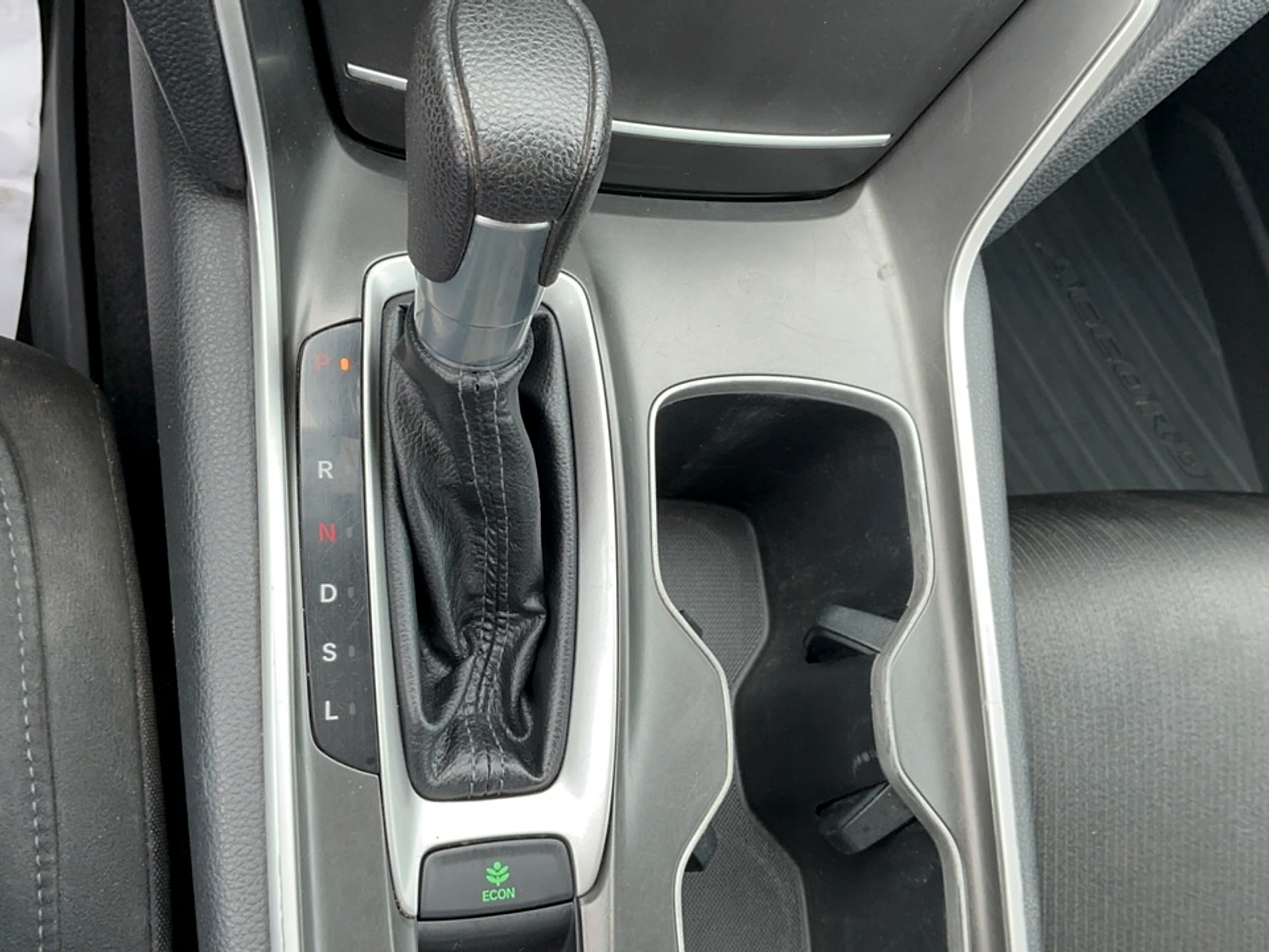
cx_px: 634
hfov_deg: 60.0
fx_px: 1100
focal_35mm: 30
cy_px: 476
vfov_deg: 46.8
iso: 32
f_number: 1.8
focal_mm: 3
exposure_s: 1/60
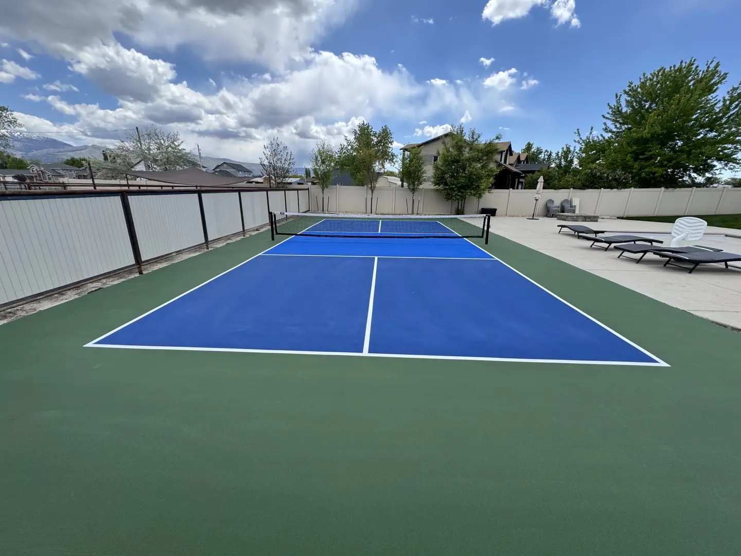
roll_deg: -0.5
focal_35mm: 14
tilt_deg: -17.4
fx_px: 300
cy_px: 278
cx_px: 370
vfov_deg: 85.7
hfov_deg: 102.1
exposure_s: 1/749
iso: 40
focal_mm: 2.22
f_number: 2.2
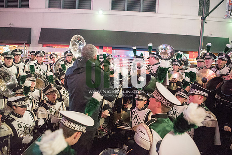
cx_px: 116
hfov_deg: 73.7
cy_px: 78
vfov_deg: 53.2
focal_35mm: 24
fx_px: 155
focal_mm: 24
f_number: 2.8
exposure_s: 1/200
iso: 8000
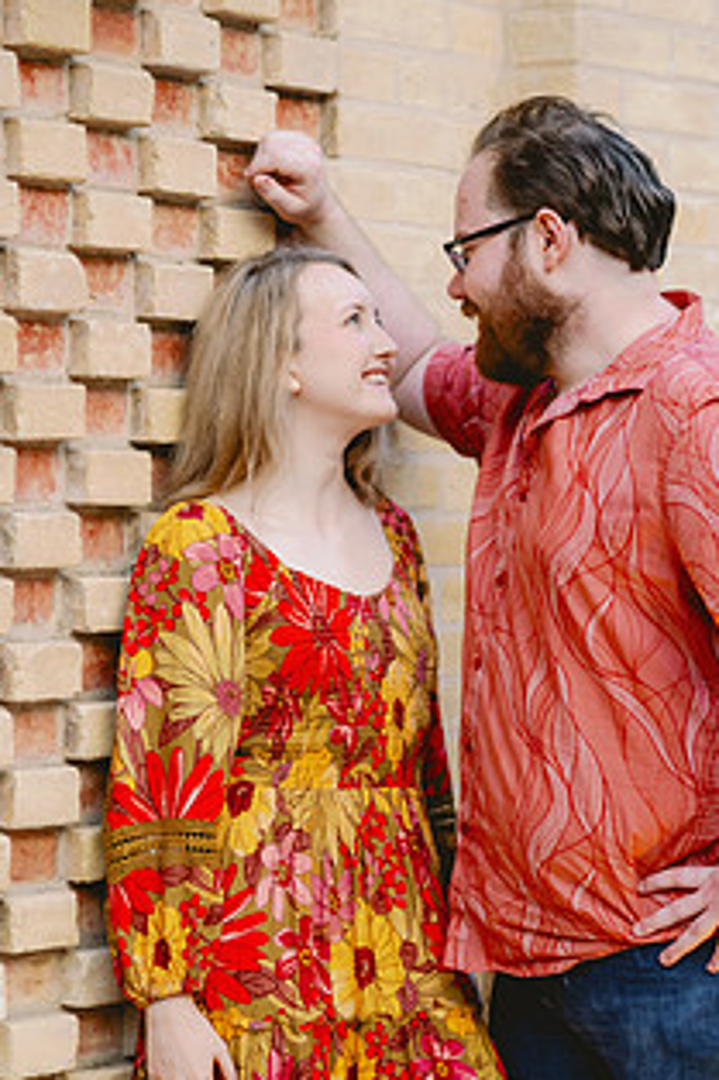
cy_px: 764
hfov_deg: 11.2
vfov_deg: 16.7
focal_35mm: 122
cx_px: 475
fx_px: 3659
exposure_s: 1/1250
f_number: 2
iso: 800
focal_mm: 85
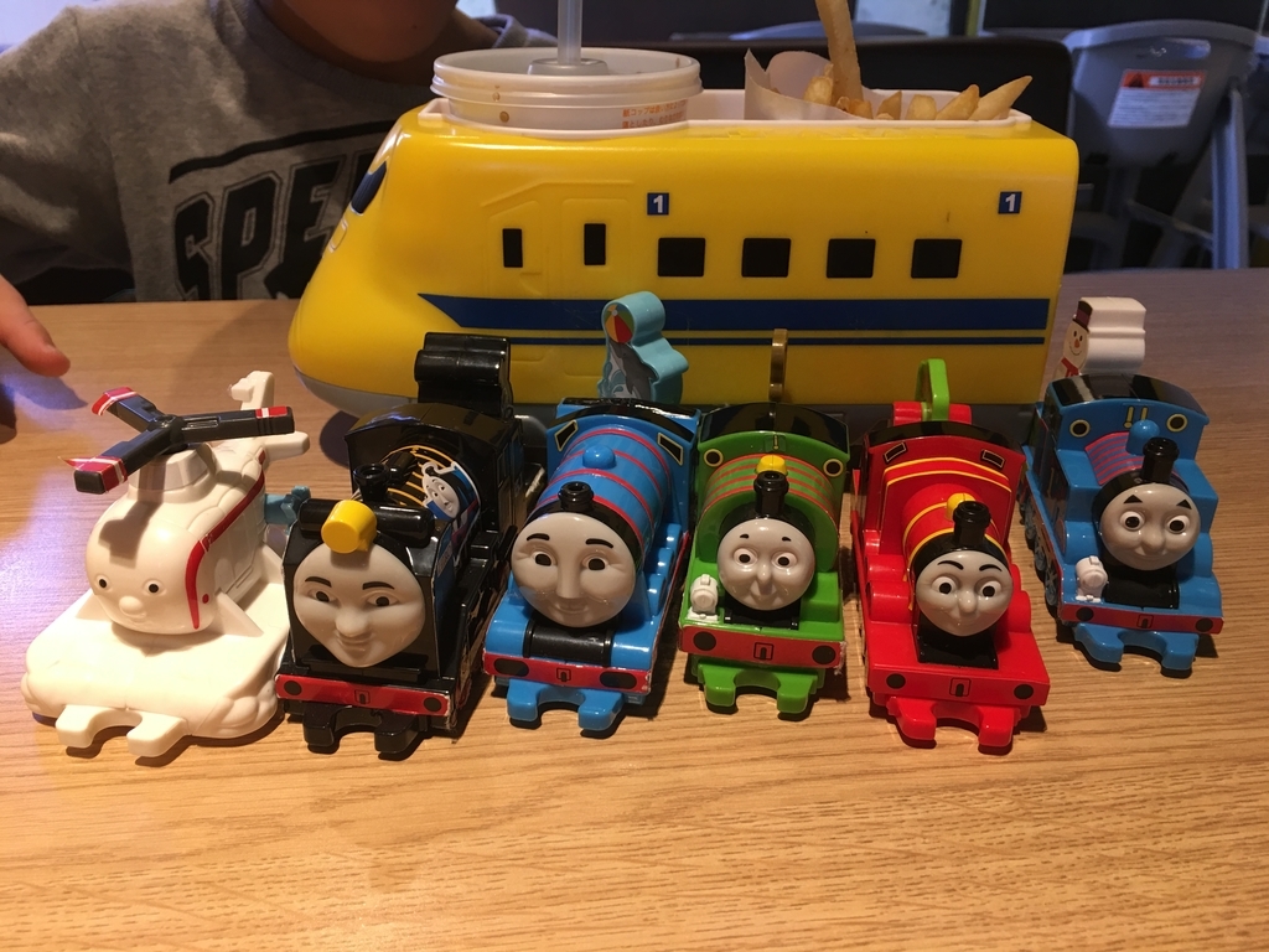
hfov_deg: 61.7
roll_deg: -0.7
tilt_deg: -25.9
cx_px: 634
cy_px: 476
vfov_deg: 48.2
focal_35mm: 29
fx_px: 1063
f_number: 2.2
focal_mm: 4.15
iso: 25
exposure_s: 1/15
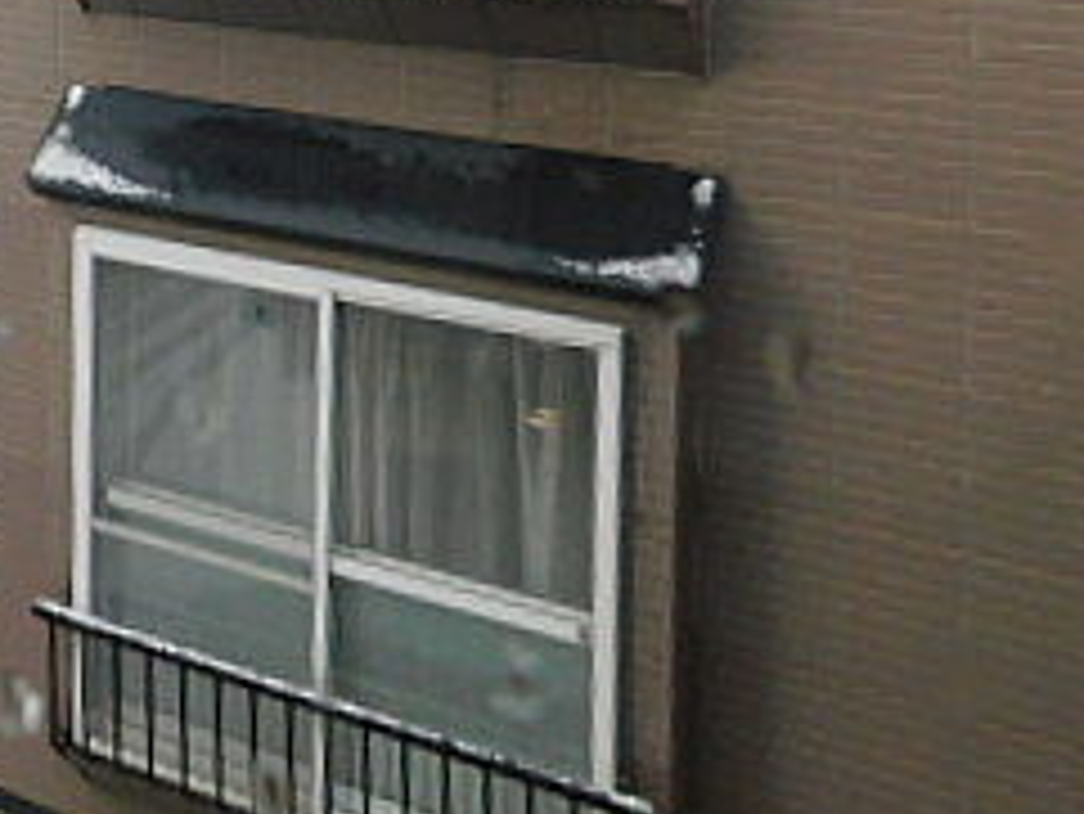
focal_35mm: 61
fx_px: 1911
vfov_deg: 21.9
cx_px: -319
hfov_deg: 26.8
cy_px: -211
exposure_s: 1/320
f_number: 3
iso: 125
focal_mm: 4
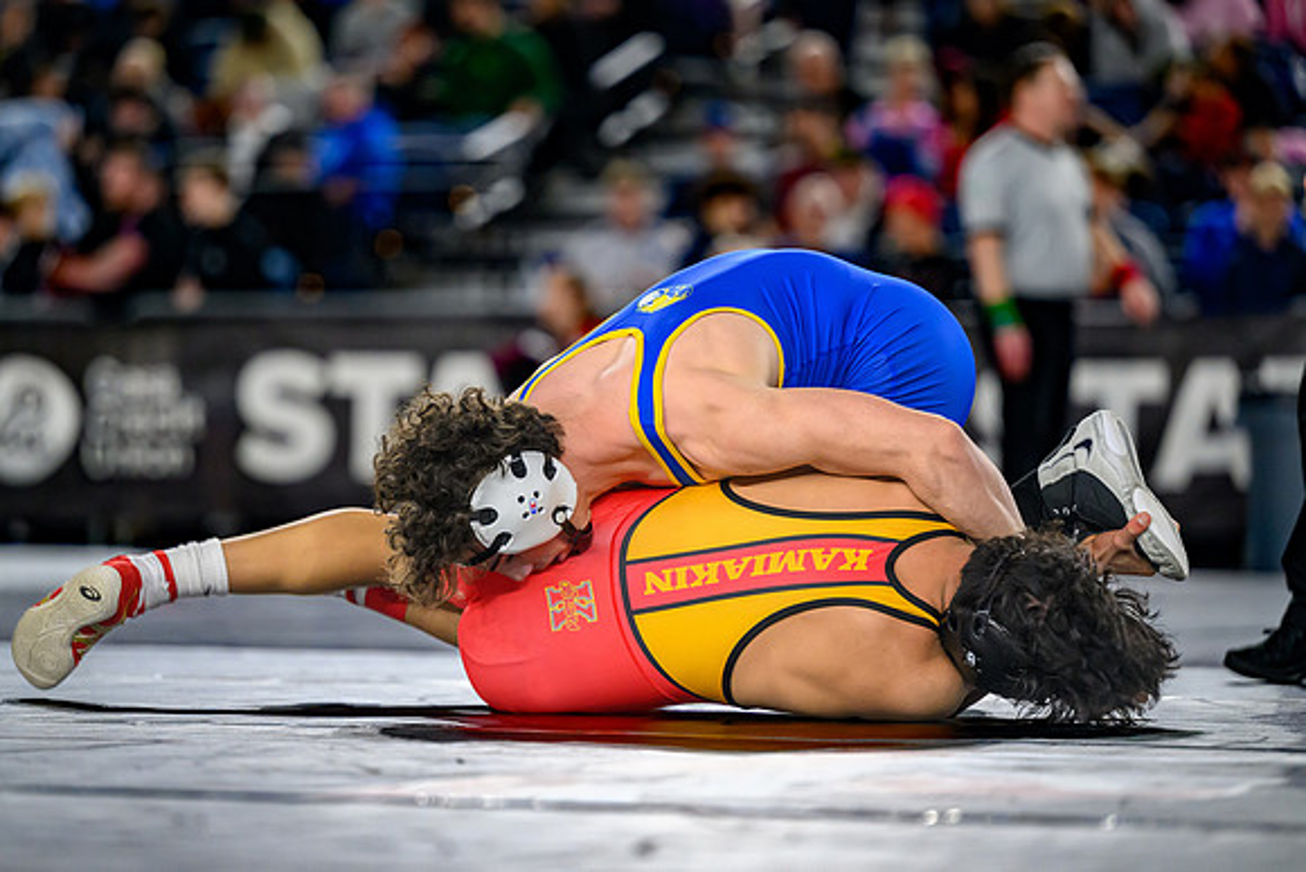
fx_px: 6554
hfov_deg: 11.4
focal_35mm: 181
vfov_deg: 7.6
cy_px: 398
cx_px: 624
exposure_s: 1/1000
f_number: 2.8
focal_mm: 155
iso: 2500
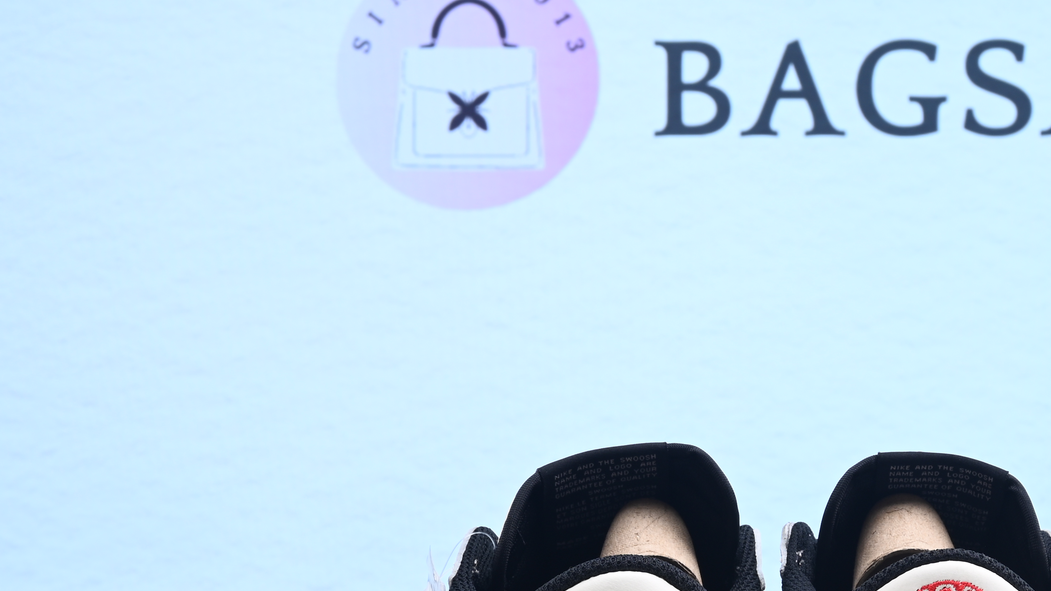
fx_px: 2452
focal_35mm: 88
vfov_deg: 13.7
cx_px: 729
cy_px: 336
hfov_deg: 24.0
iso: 100
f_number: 16
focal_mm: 41
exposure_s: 1/2
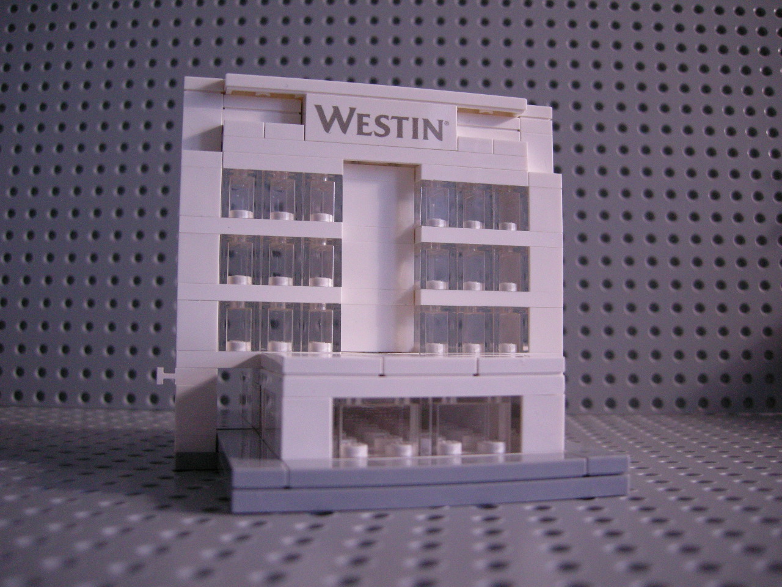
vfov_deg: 39.7
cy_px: 294
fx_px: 813
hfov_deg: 51.4
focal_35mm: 36
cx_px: 391
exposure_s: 1/60.6
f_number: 2.7
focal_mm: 7.5
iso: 334
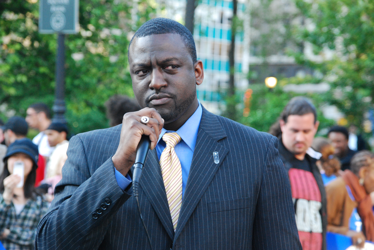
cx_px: 187
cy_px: 125
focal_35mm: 135
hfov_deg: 15.2
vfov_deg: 10.2
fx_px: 1404
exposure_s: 1/125
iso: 1100
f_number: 5.6
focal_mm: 90
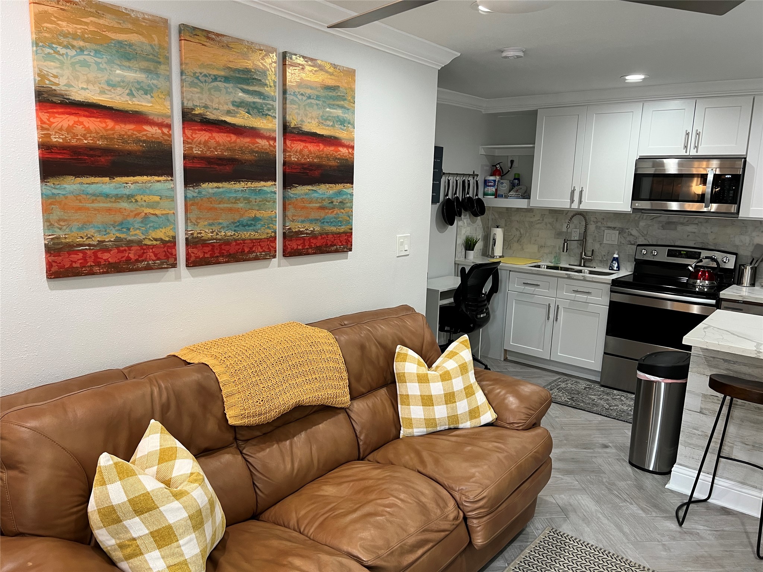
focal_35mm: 26
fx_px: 573
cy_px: 286
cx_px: 382
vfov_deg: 53.1
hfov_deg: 67.3
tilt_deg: -10.4
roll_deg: -2.0
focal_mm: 5.7
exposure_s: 1/60
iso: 80
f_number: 1.5
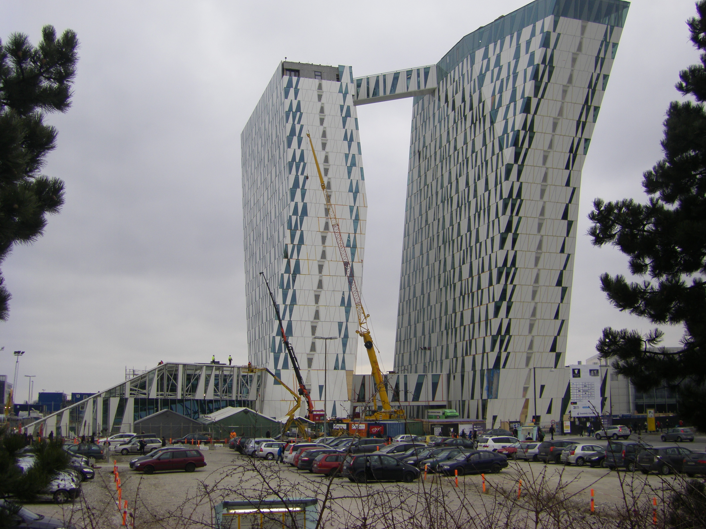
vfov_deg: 36.8
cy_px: 259
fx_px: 795
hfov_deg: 47.9
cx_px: 345
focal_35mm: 39
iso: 64
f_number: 3.5
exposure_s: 1/200
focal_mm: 6.3
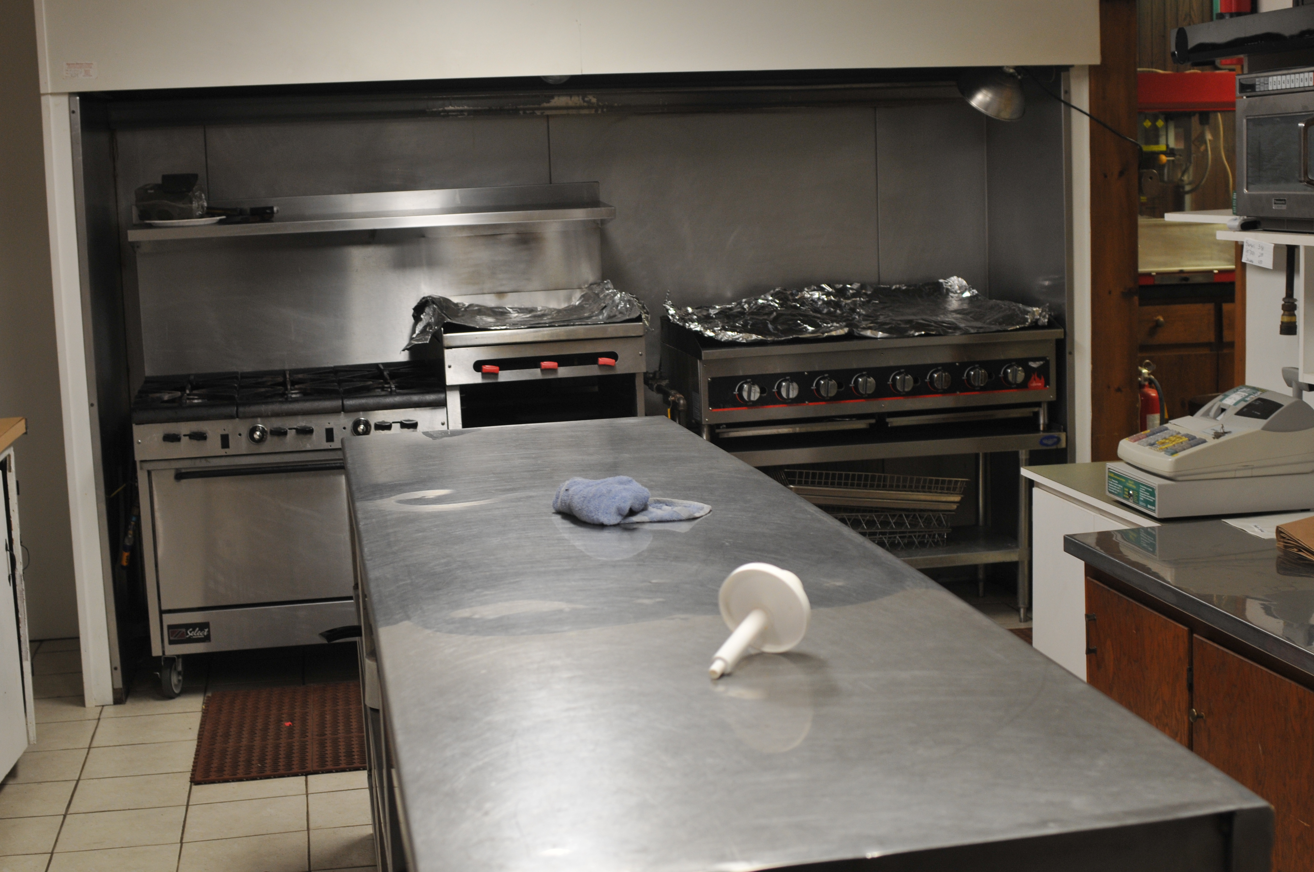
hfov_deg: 37.9
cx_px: 657
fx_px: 1914
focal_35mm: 52
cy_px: 436
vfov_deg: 25.7
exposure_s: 1/60
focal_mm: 35
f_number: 4
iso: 400
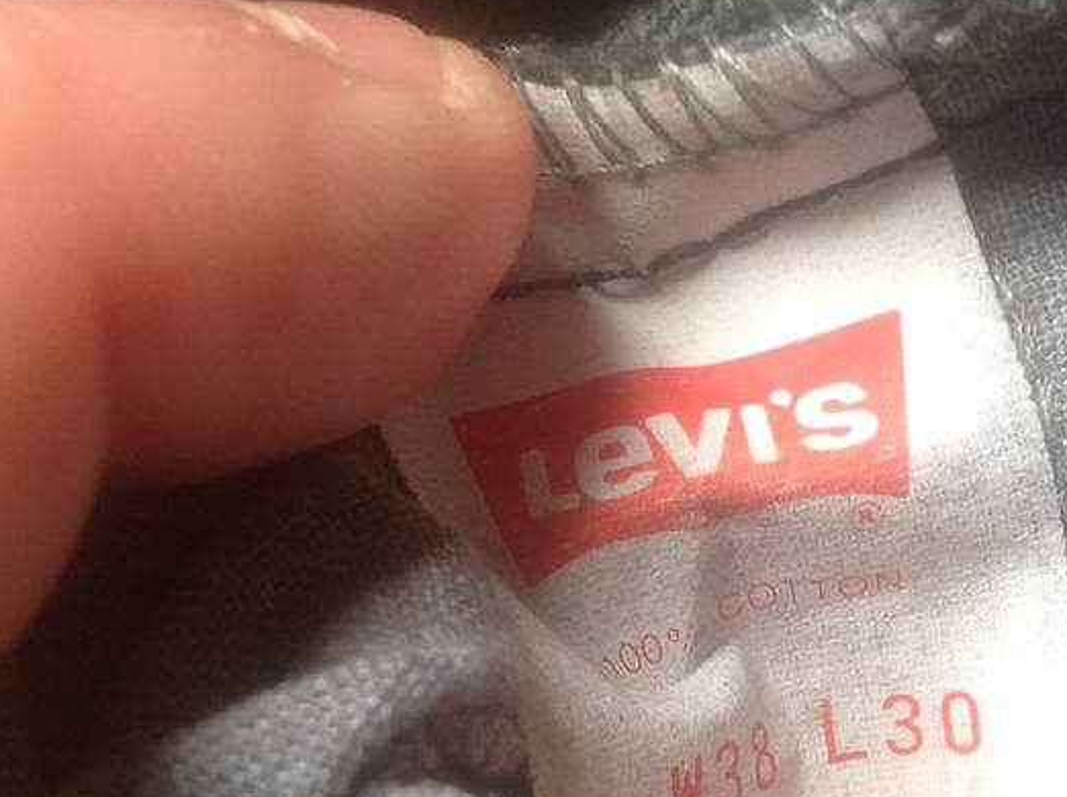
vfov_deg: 21.8
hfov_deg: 28.9
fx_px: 2062
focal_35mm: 67
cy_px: 541
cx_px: 691
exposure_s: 1/15
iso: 50
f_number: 2.4
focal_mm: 4.28
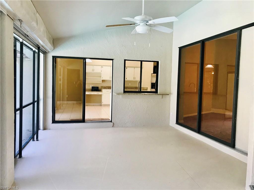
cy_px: 95
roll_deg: -1.6
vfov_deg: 49.7
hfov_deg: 63.4
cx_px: 127
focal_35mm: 28
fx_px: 205
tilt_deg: -2.8
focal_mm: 3.99
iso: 32
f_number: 1.8
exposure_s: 1/30
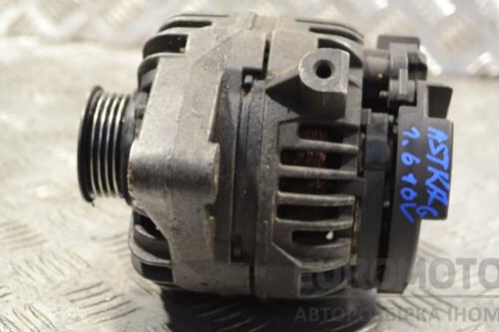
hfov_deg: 28.1
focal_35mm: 72
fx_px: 998
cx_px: 275
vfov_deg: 18.9
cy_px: 141
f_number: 5.3
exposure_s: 1/30
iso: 500
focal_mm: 40
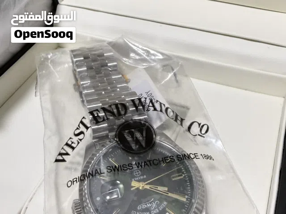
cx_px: 143
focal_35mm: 24
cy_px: 107
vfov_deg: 56.8
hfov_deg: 71.6
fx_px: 198
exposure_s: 1/100
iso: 160
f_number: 2.2
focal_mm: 2.22
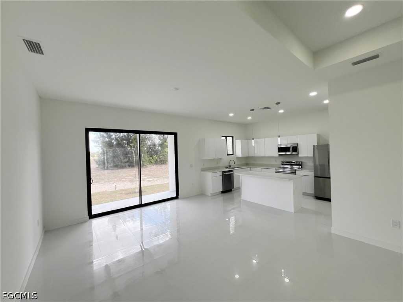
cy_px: 151
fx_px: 151
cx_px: 202
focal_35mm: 13
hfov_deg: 106.2
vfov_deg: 89.9
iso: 32
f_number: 1.8
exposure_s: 1/128
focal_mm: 1.57
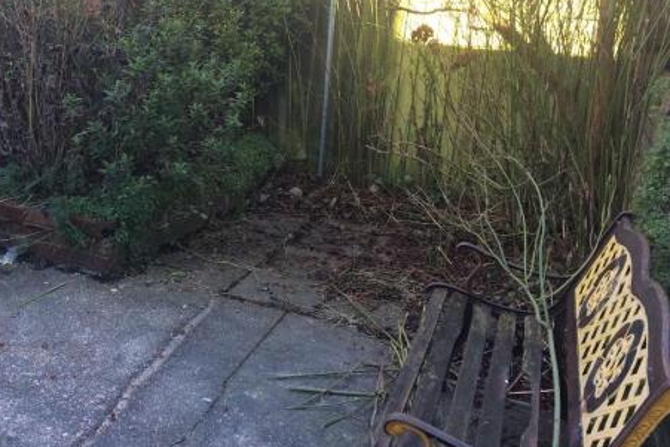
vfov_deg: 34.0
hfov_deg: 49.0
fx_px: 726
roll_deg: -1.8
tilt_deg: -15.1
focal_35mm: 39
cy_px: 166
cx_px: 249
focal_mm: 4.15
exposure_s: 1/100
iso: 40
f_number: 2.2
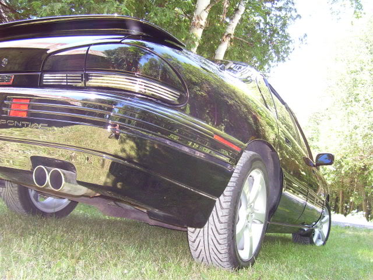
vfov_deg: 41.8
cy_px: 140
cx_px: 186
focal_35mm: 34
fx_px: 366
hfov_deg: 54.0
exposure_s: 1/60
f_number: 2.7
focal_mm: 5.6
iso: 125
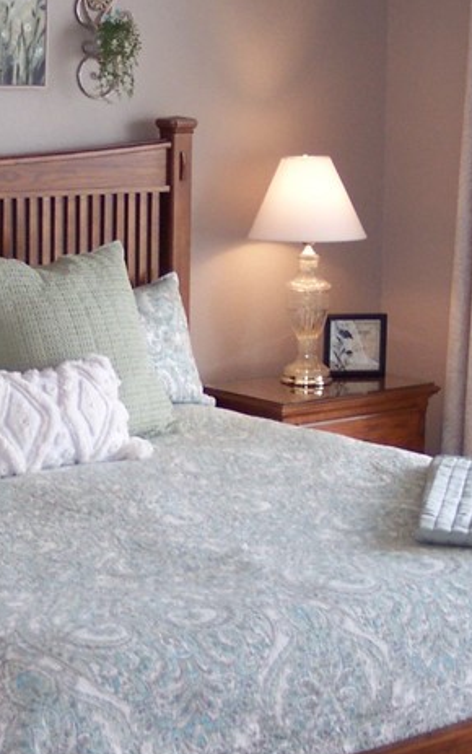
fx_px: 1829
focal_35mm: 89
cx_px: 225
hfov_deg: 14.7
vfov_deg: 23.3
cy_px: 410
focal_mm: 8
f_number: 2.8
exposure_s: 1/60
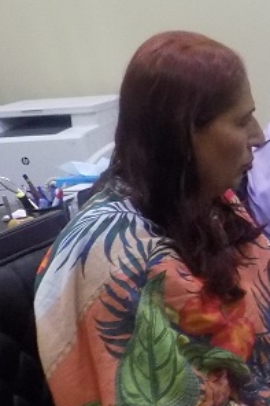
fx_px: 1070
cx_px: 636
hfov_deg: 11.8
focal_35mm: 95
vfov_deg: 21.3
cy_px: 291
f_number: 3.2
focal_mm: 4.8
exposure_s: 1/25
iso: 400
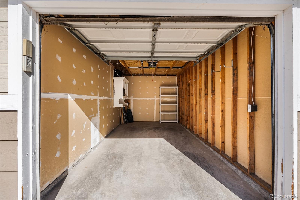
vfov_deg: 72.1
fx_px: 138
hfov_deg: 95.0
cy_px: 100
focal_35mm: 16
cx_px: 150
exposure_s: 1/2500
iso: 200
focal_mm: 16.5
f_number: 8
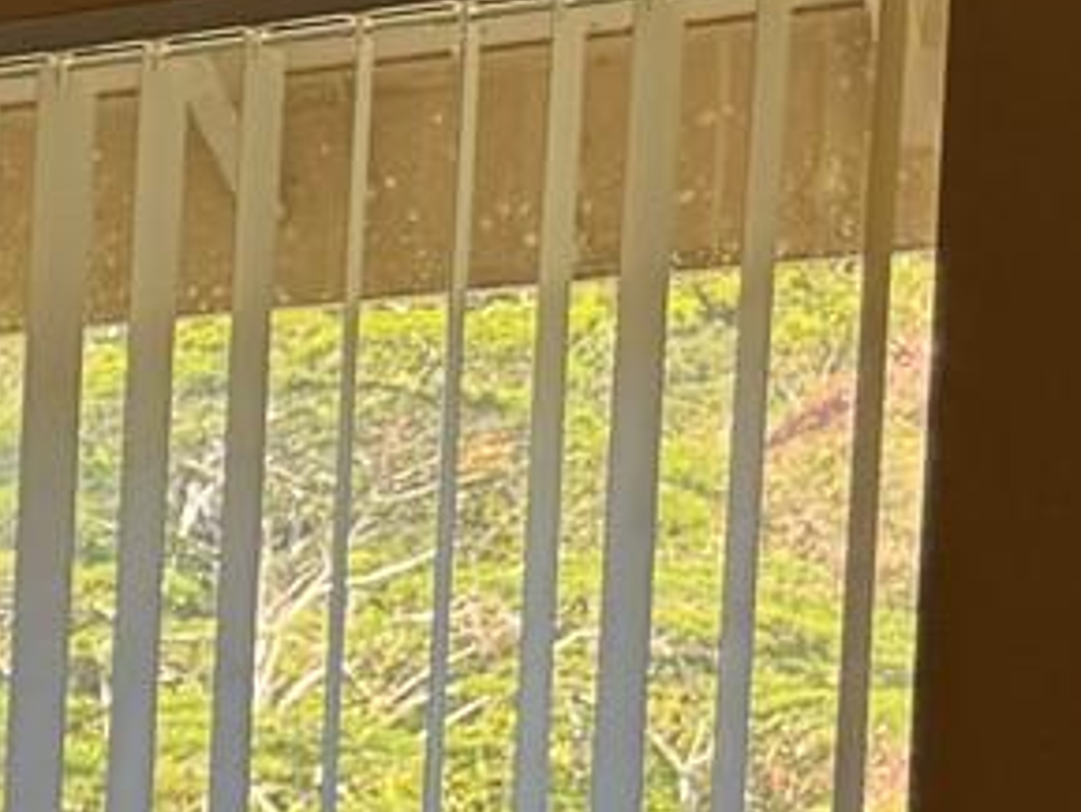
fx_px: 4155
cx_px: -1324
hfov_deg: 12.4
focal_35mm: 133
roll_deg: -0.6
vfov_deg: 10.6
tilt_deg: -6.0
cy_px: 1358
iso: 64
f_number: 1.78
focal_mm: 6.76
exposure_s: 1/190
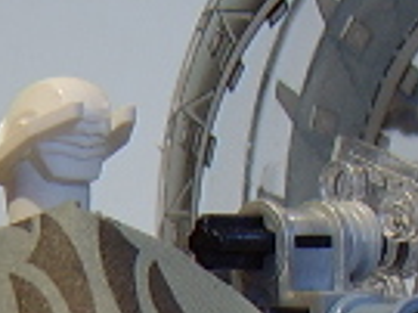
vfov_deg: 9.7
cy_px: 524
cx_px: 455
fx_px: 1773
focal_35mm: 147
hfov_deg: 13.2
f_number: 2.7
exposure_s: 1/19
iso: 100
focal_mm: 8.13
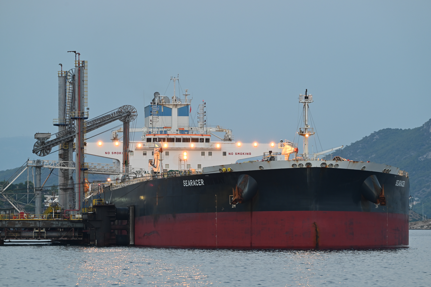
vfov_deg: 4.6
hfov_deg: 6.9
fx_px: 3589
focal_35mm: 300
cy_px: 144
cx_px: 216
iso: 800
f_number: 7.1
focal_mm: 300
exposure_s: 1/50
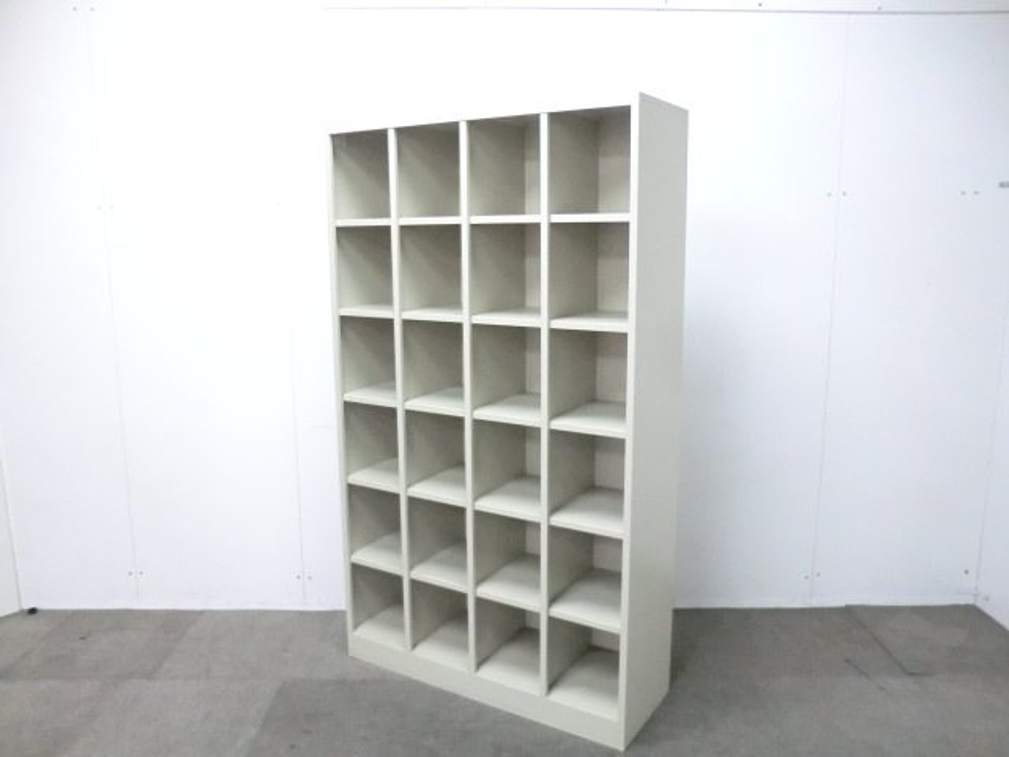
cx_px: 504
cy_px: 378
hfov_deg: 65.3
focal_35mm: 27
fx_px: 787
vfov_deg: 51.4
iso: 800
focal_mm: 4.9
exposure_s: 1/50
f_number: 3.2
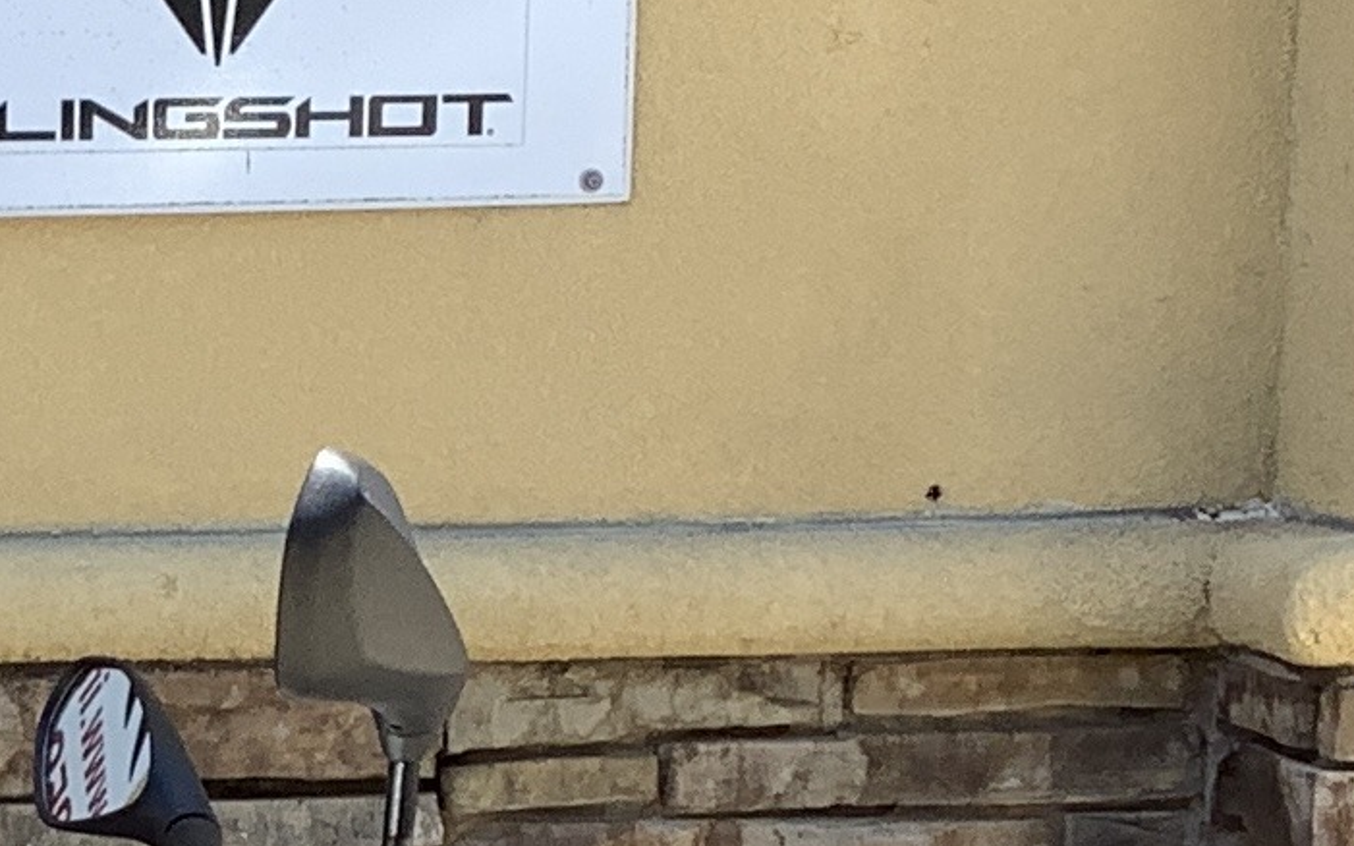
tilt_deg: -10.6
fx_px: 5645
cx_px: -595
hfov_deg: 13.0
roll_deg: +1.7
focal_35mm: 153
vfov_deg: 8.5
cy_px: 1053
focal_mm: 3.3
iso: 25
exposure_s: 1/416
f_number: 2.4
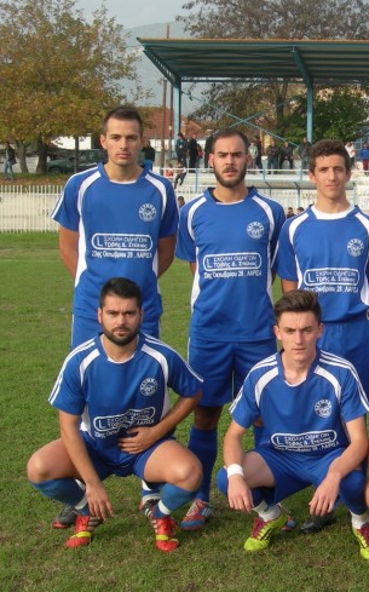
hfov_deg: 17.3
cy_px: 295
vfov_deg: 28.2
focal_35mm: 73
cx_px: 397
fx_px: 1176
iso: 50
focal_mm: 10.6
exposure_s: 1/182
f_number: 5.4
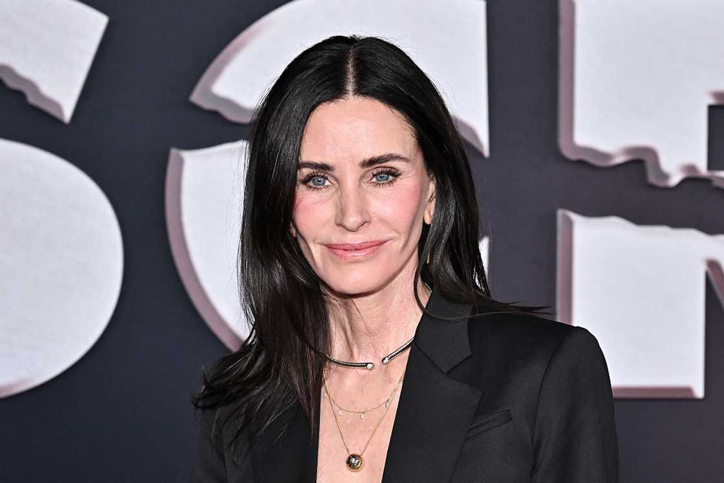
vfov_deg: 14.4
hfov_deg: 21.5
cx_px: 362
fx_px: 1911
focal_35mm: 95
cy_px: 242
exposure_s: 1/200
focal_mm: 95
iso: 1000
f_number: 8
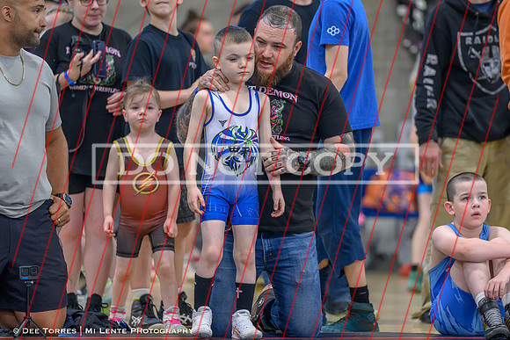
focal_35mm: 235
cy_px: 148
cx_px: 279
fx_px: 3329
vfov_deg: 5.9
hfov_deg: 8.8
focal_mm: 200
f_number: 3.2
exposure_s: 1/640
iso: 3200
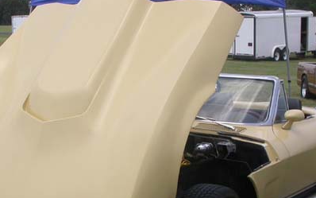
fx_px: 698
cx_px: 139
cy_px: 153
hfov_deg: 25.5
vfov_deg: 16.0
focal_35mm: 81
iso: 100
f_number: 6.7
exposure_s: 1/320
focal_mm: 7.85
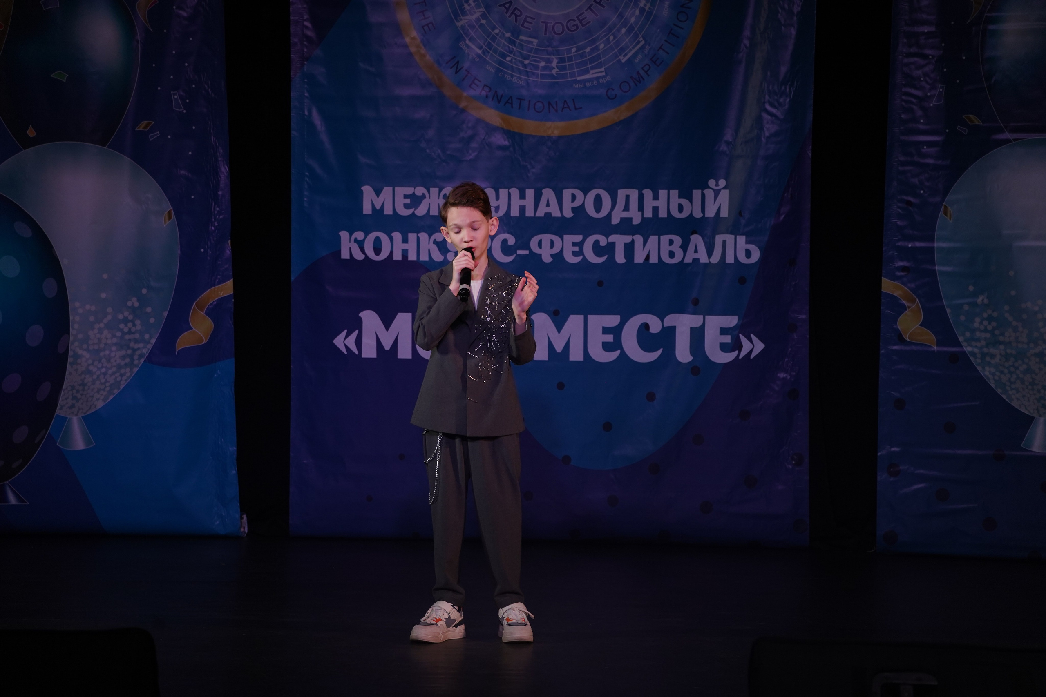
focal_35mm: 142
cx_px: 523
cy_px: 348
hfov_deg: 14.4
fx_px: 4126
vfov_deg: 9.7
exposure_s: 1/400
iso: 1600
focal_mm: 142
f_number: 5
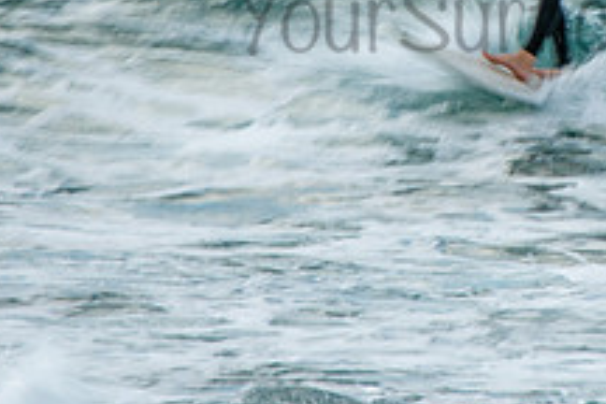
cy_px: -13
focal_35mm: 1613
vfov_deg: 0.9
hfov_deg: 1.3
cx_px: 525
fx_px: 27150
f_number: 22
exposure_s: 1/25
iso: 100
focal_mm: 400
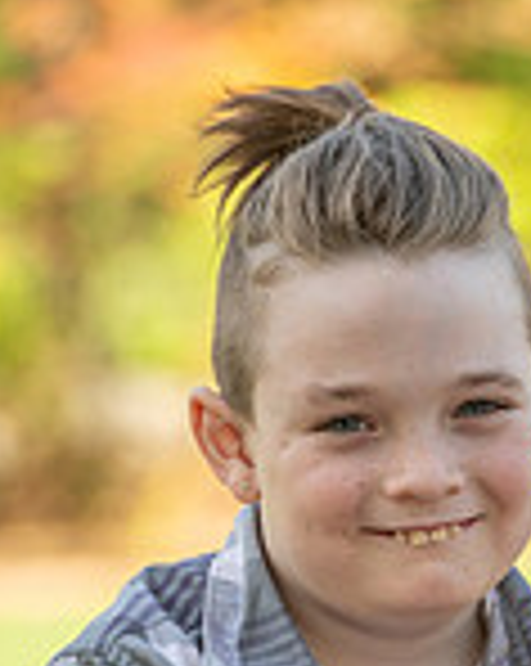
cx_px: 439
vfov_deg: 3.4
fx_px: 11240
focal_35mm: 571
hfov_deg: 2.7
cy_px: 1004
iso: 100
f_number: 6.3
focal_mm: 200
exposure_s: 1/160
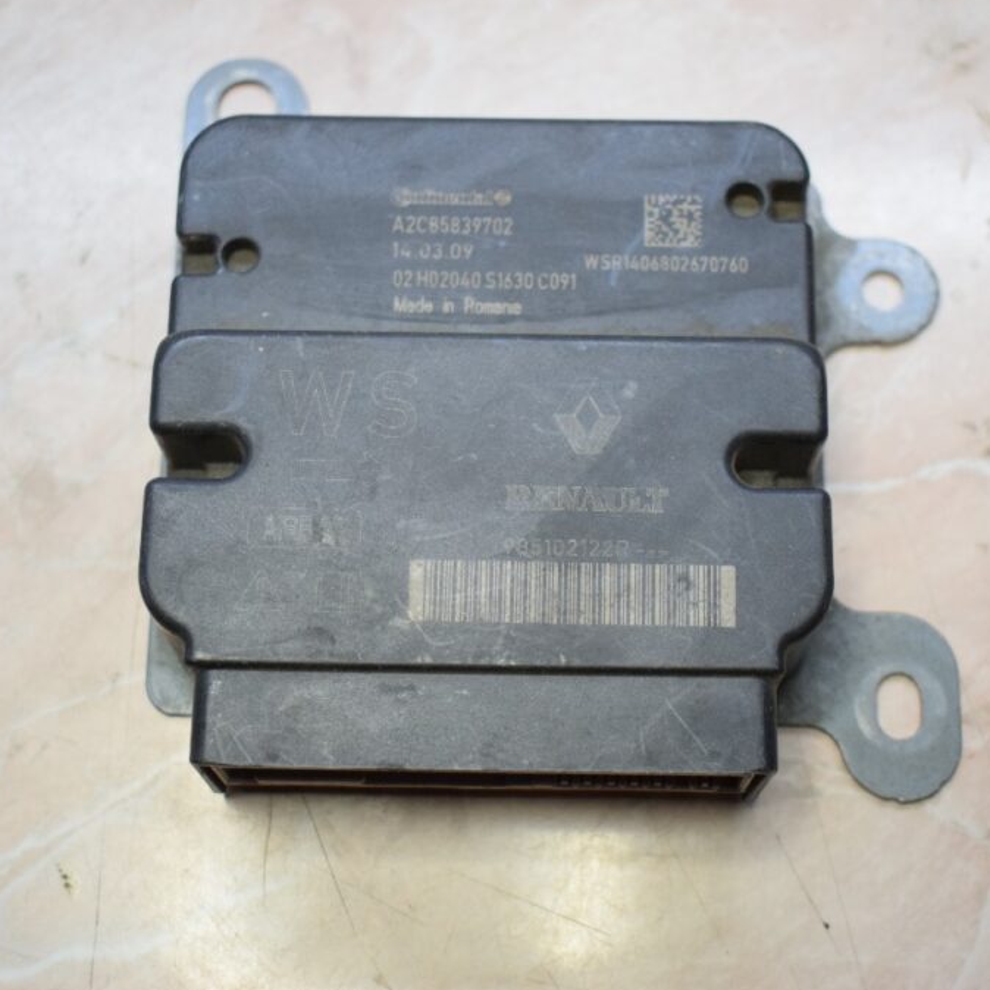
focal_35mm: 62
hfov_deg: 27.7
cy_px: 491
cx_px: 505
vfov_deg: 27.7
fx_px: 2006
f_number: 4.5
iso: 800
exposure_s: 1/125
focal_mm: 32
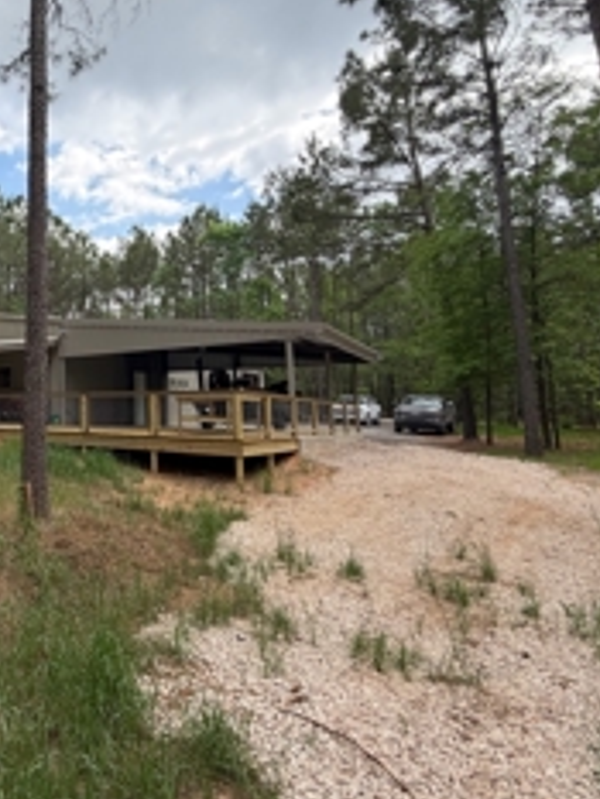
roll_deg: -1.4
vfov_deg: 76.0
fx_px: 508
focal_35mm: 22
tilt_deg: +8.6
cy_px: 345
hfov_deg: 49.4
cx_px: -5
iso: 40
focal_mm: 2.22
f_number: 2.2
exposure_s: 1/502
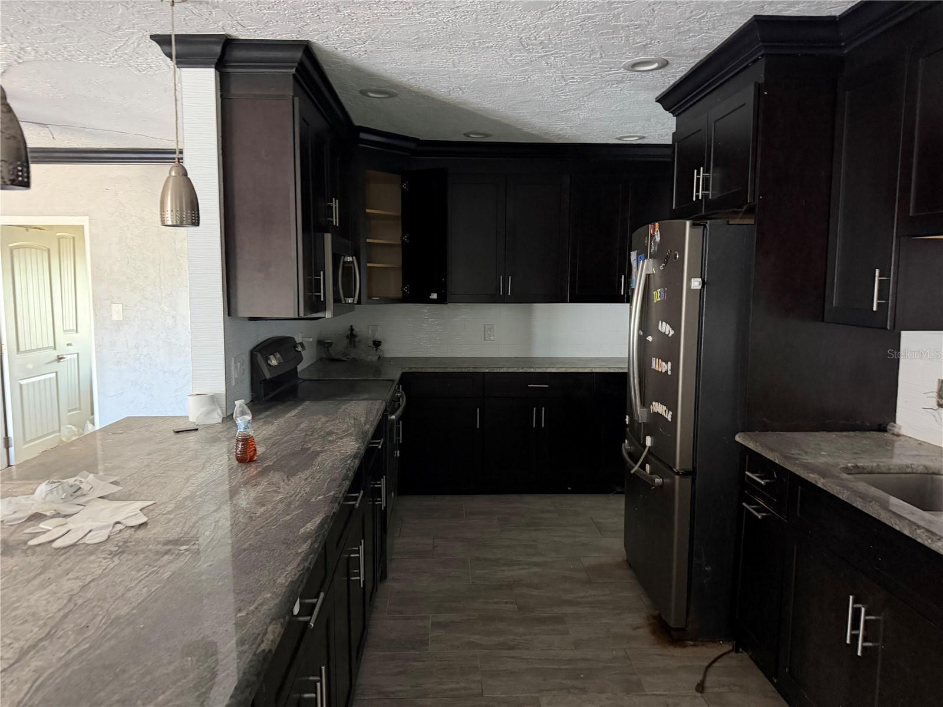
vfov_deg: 56.8
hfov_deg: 71.6
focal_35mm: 24
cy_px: 354
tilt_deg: -5.6
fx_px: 654
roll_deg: -0.3
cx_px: 472
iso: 1000
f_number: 1.78
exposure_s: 1/36
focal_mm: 6.76
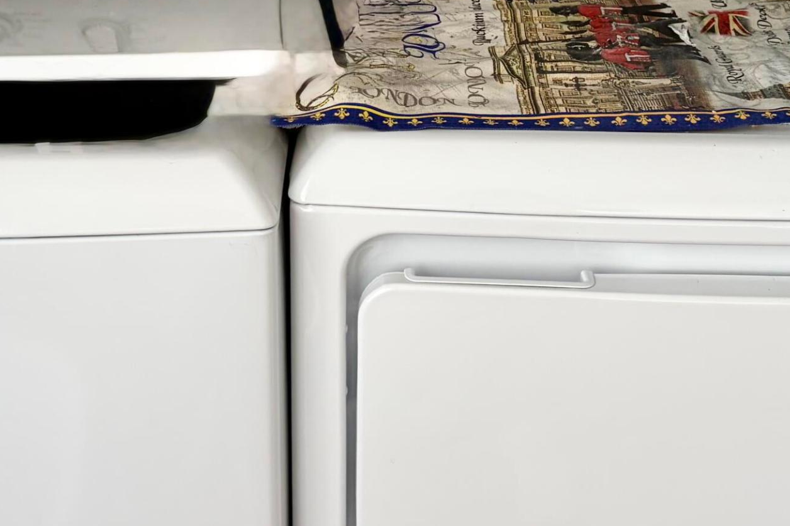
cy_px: 77
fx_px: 1360
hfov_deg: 32.4
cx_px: 360
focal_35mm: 62
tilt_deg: -19.3
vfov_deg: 21.5
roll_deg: -0.1
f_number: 1.6
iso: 100
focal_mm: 5.96
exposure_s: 1/122
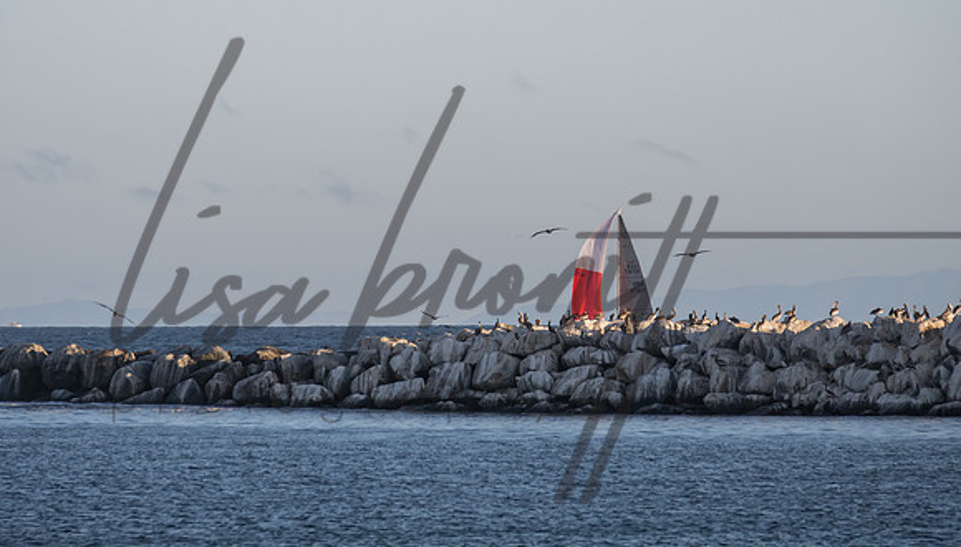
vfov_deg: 3.8
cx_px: 475
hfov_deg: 6.8
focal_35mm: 318
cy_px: 63
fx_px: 8137
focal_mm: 200
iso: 320
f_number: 6.3
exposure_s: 1/1600
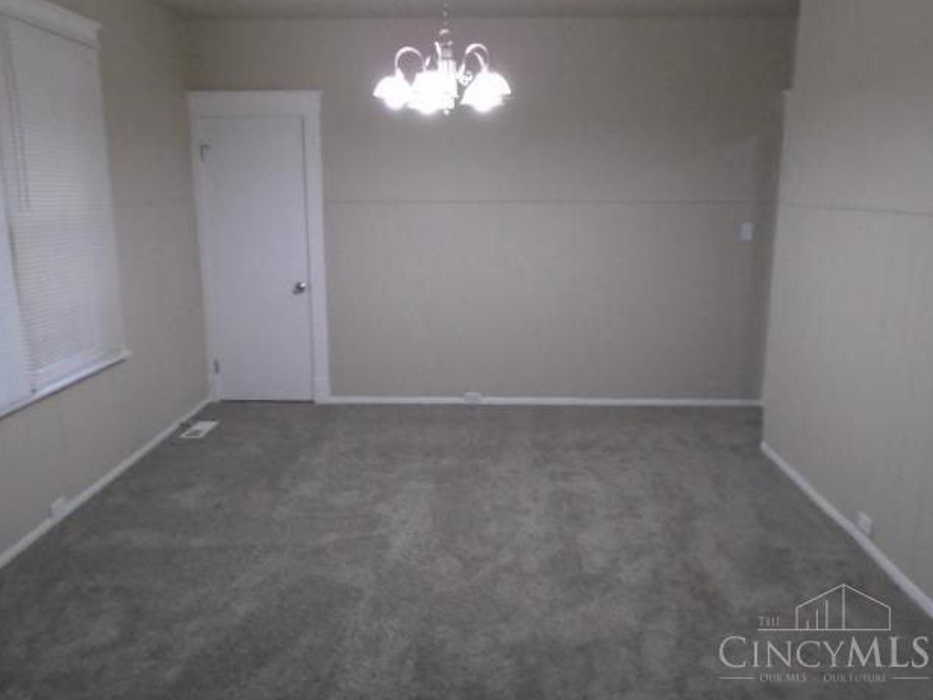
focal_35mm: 27
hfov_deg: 65.3
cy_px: 341
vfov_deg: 51.3
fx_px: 728
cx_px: 466
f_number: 3.2
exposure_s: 1/30
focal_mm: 4.6
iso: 400
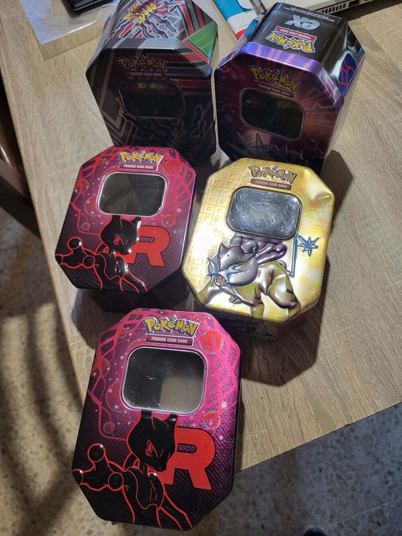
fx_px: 403
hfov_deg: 53.1
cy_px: 268
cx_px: 201
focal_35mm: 26
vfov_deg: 67.3
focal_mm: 5.4
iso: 250
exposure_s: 1/50
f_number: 1.8
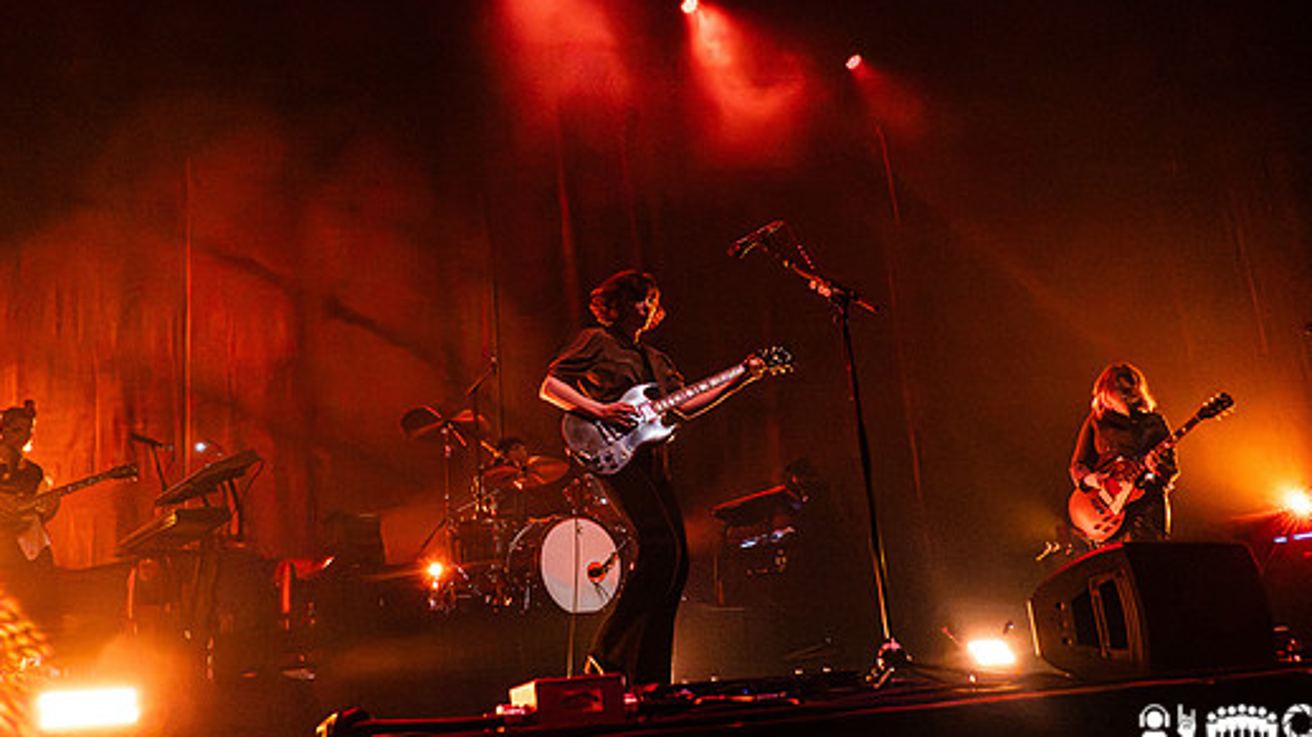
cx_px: 628
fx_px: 1182
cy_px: 399
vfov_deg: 34.6
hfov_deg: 58.0
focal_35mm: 34
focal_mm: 10.83
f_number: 3.5
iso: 6400
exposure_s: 1/200
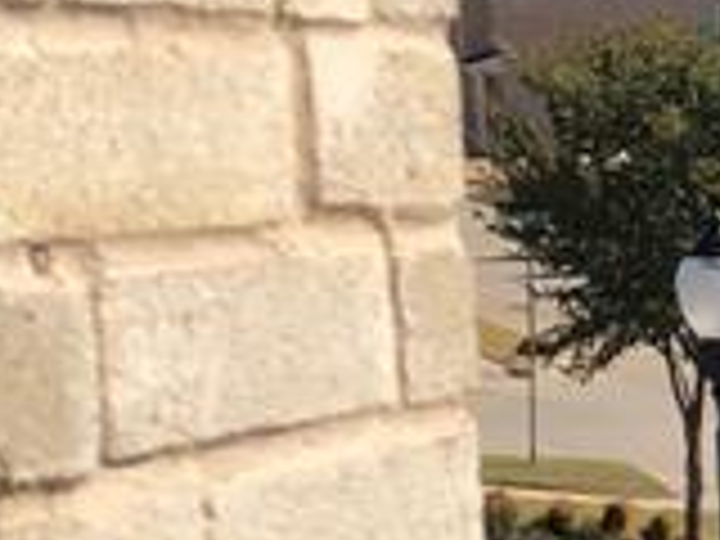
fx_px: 3723
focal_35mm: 179
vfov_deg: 8.1
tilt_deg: -13.5
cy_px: 904
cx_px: 2066
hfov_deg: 9.2
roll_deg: -0.3
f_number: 1.8
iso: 20
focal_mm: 4
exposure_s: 1/2088
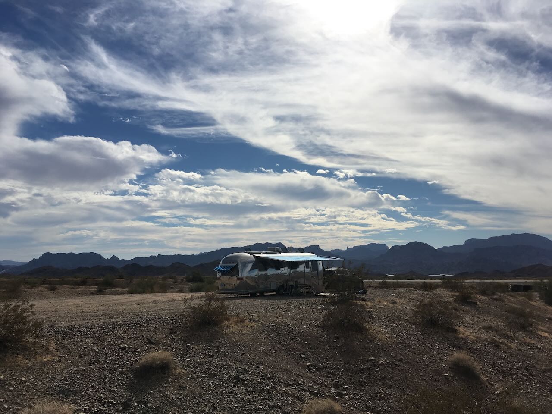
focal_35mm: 29
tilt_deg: +4.0
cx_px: 276
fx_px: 462
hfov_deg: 61.7
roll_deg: +1.2
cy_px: 207
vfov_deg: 48.2
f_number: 2.2
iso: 25
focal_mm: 4.15
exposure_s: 1/4808
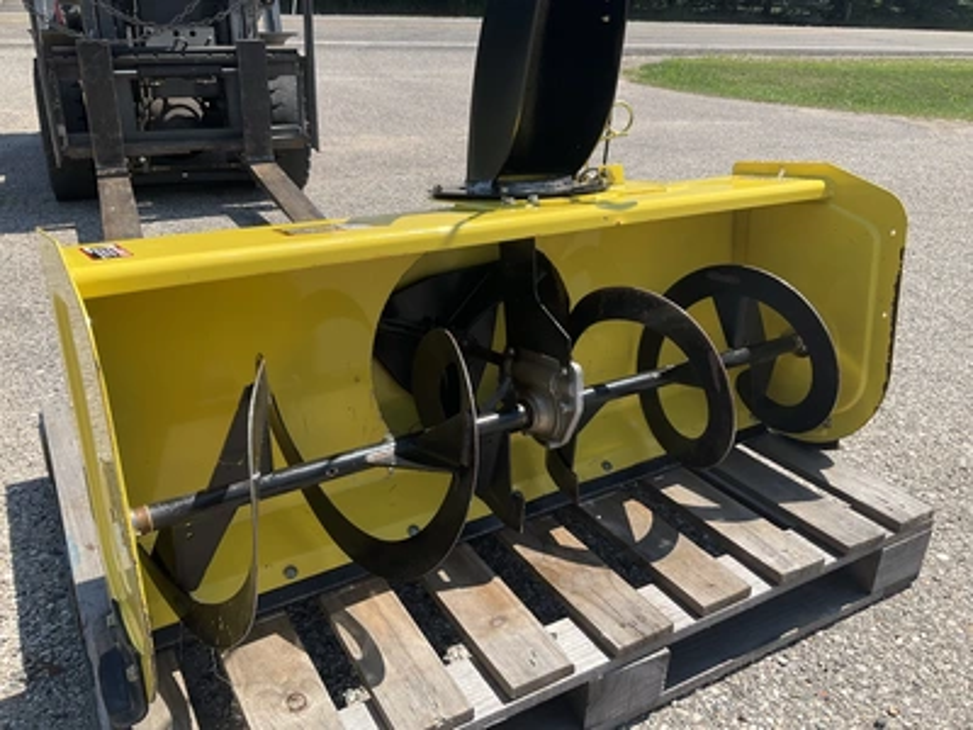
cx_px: 486
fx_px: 815
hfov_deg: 61.7
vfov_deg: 48.2
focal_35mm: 29
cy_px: 365
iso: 25
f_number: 1.8
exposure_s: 1/1279
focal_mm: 3
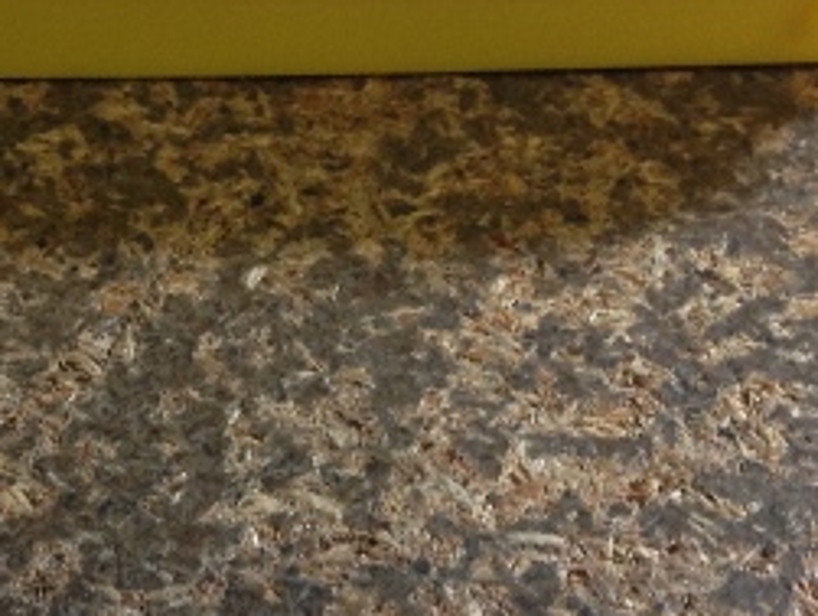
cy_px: 538
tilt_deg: -60.5
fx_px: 1988
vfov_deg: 17.4
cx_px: 124
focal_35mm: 84
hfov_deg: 22.8
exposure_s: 1/20
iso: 80
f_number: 2.4
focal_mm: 4.12
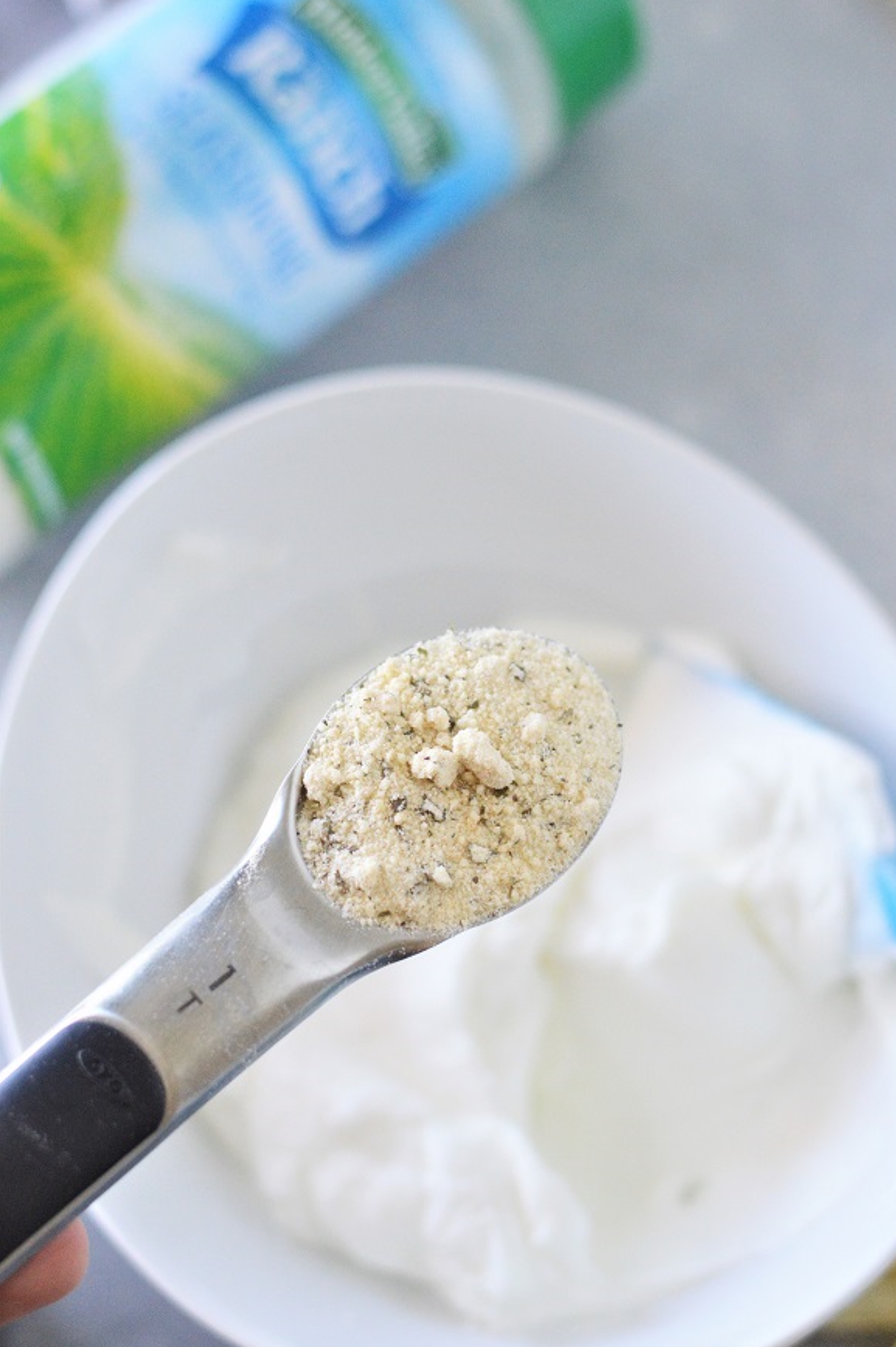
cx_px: 464
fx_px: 2915
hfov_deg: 17.5
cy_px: 693
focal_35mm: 78
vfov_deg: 26.0
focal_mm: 50
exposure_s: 1/500
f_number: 2.8
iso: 1600
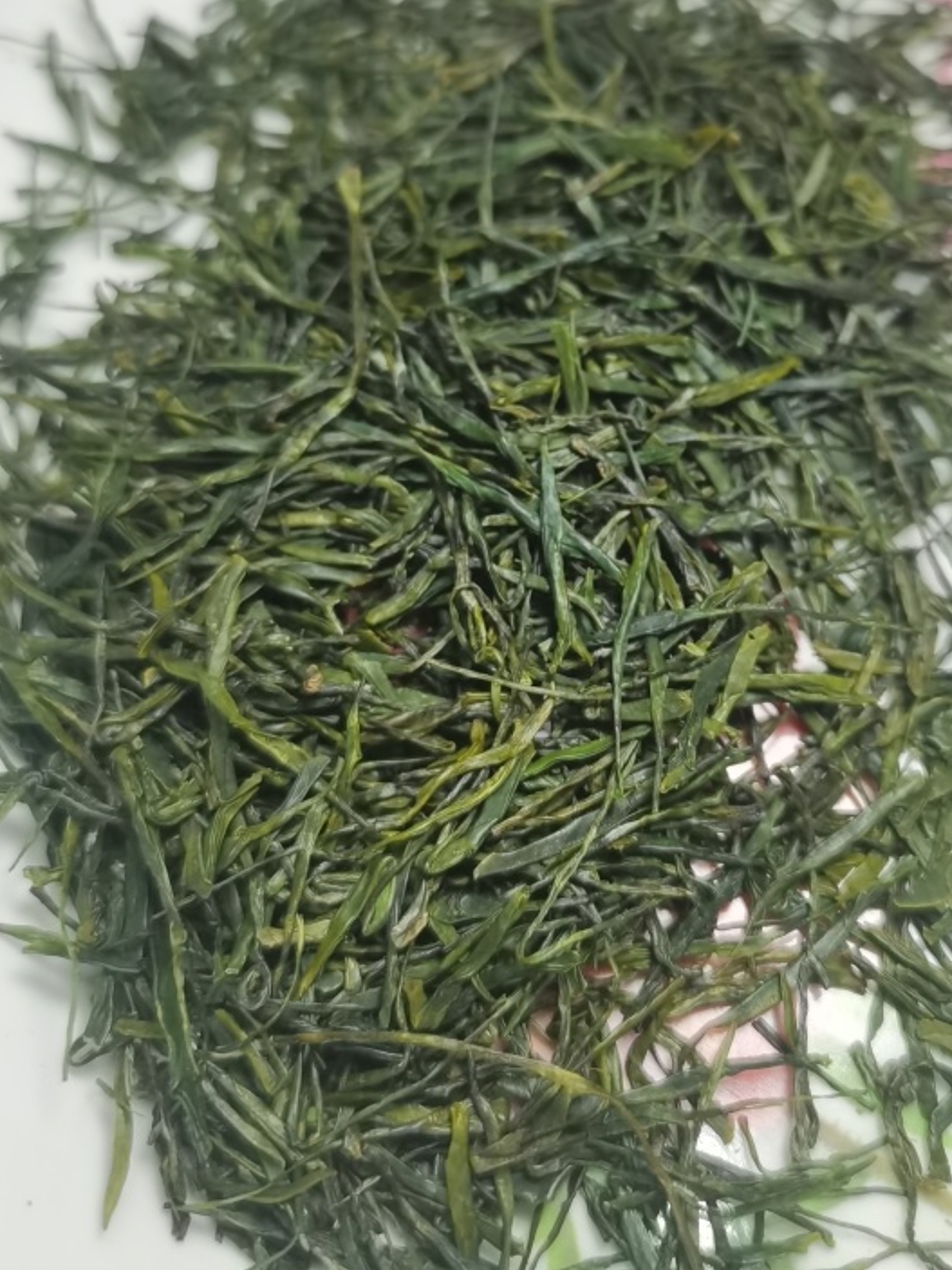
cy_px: 490
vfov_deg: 45.5
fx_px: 1504
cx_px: 569
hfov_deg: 35.0
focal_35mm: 41
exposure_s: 1/50
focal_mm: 5.58
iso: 200
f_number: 1.8
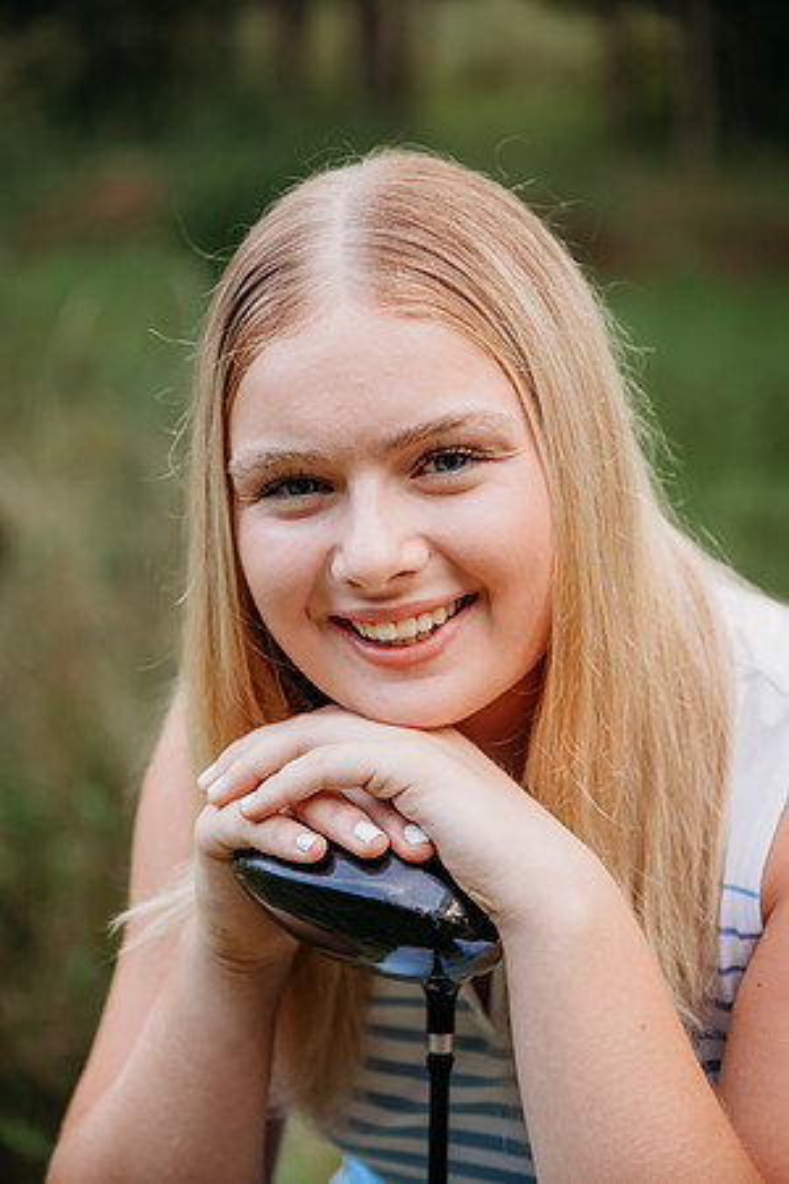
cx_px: 394
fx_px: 2301
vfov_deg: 28.8
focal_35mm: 70
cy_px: 592
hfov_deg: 19.5
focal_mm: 70
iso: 500
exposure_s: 1/200
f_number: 2.8
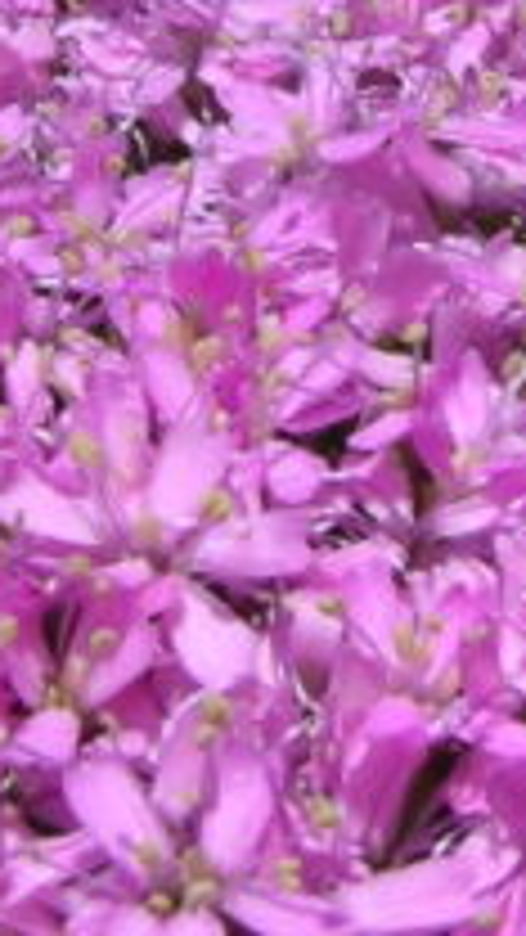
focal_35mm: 150
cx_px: 522
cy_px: -72
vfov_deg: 14.0
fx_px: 3719
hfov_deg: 8.1
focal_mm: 5.8
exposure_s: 1/397
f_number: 7.9
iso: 50
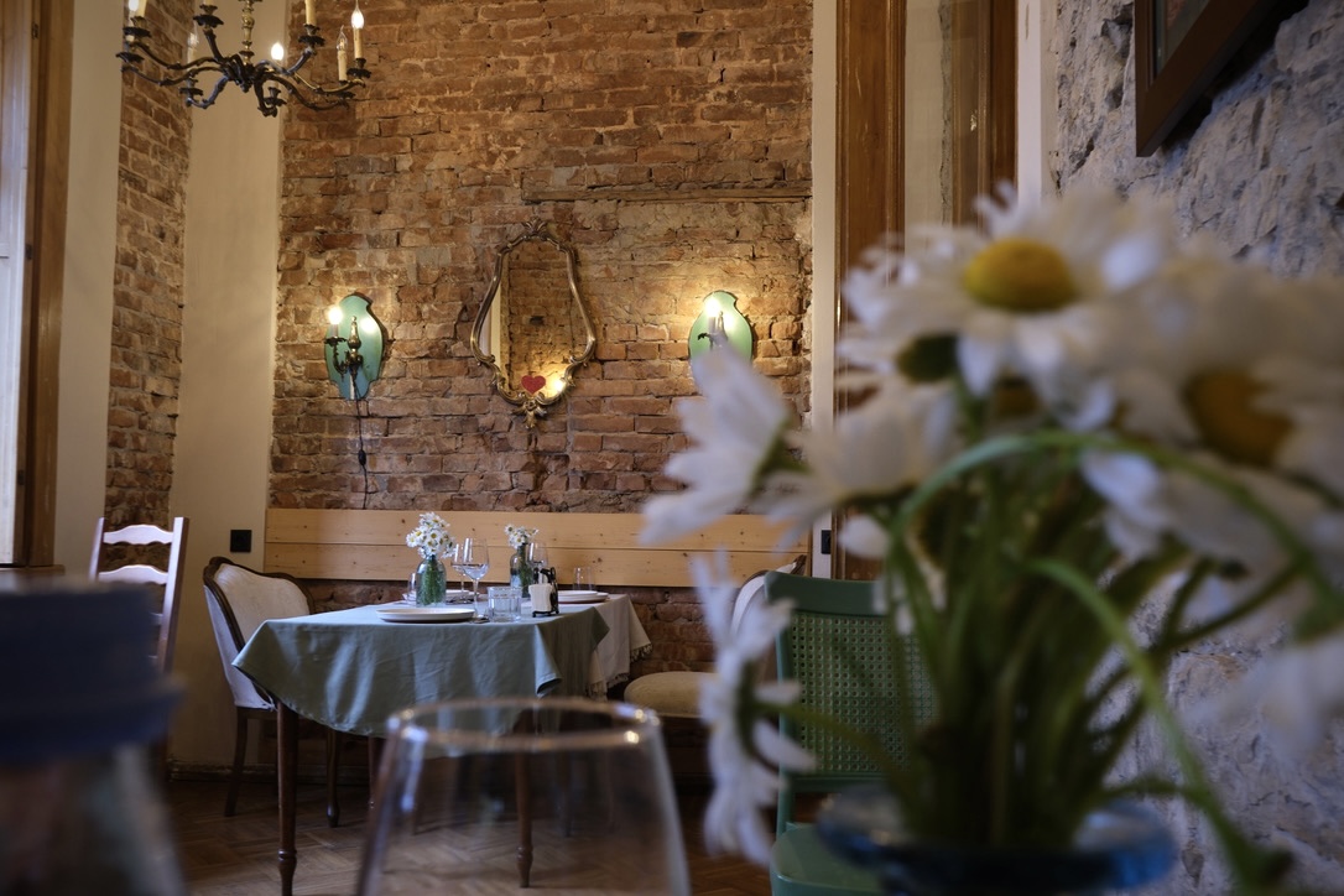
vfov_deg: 37.9
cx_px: 672
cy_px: 448
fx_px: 1307
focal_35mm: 35
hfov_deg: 54.4
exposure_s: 1/3
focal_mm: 23
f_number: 9
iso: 400
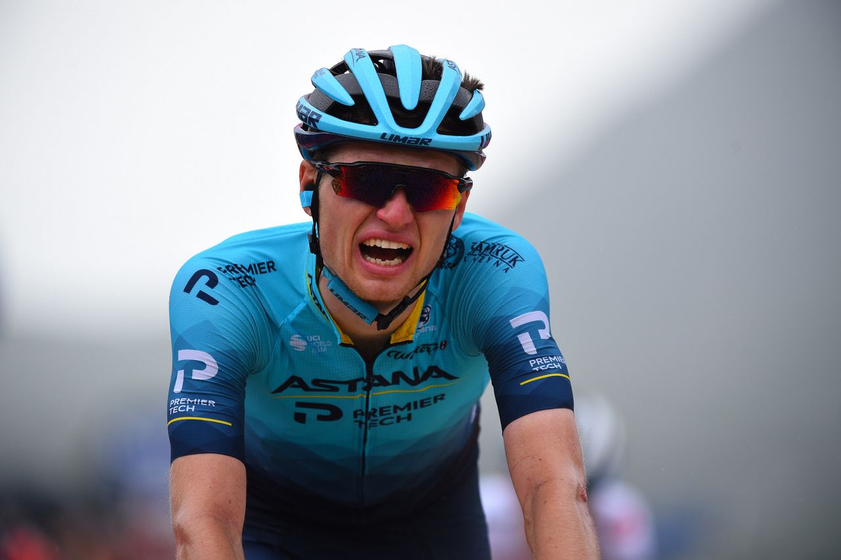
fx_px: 9806
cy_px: 280
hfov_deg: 4.9
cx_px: 420
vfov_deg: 3.3
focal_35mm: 420
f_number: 4
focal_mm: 420
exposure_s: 1/1250
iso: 1000
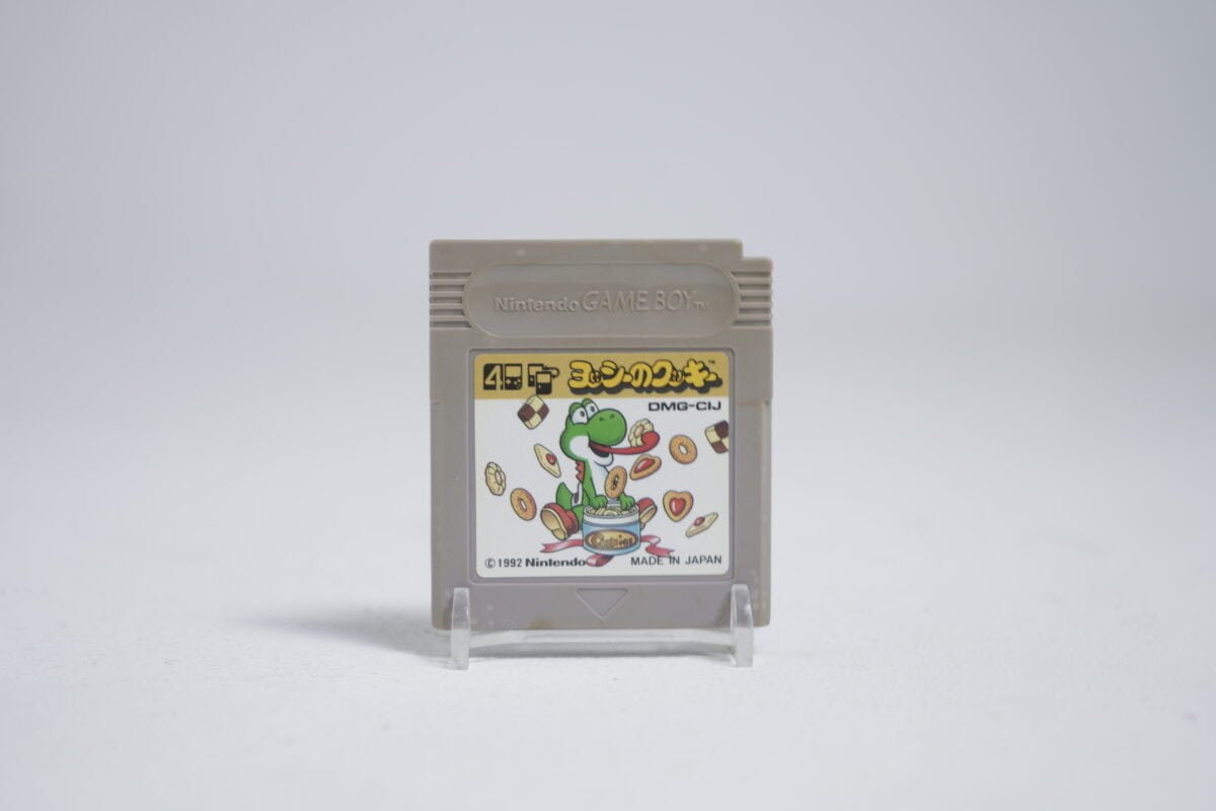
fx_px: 2364
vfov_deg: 19.5
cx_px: 608
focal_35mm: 70
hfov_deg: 28.8
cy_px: 406
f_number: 5.6
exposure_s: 1/6
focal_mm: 70
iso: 100
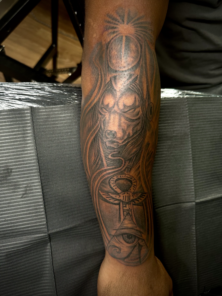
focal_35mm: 24
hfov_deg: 56.8
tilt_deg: -68.3
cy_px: 148
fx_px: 205
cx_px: 111
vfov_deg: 71.6
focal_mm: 6.86
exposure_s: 1/120
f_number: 1.78
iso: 125
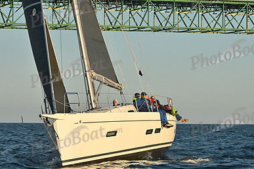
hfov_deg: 13.7
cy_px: 96
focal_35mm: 150
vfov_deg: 9.1
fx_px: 1058
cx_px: 157
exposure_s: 1/1000
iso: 800
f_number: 13
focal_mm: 100
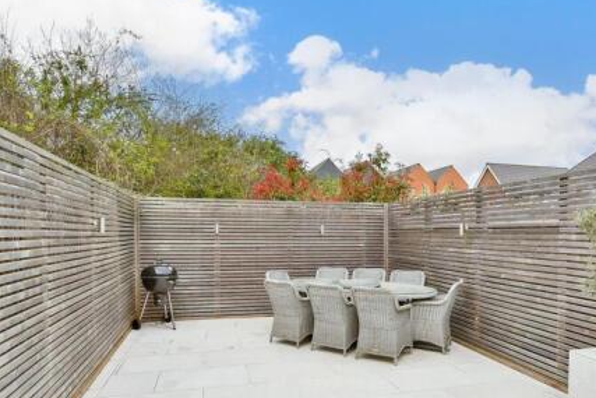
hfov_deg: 76.0
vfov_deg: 54.6
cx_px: 320
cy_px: 245
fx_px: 381
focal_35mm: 23
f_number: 9
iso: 500
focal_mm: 10
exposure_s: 1/320
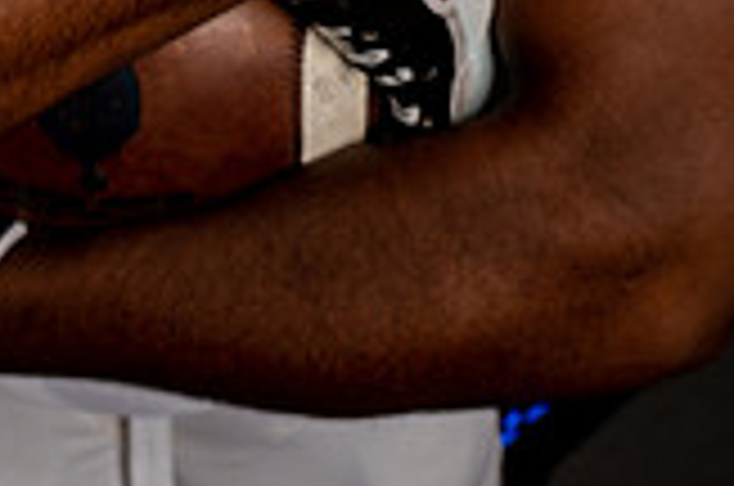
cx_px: 149
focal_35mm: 108
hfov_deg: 18.8
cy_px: -518
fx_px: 2198
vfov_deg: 11.3
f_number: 8
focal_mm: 39
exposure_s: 1/250
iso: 64
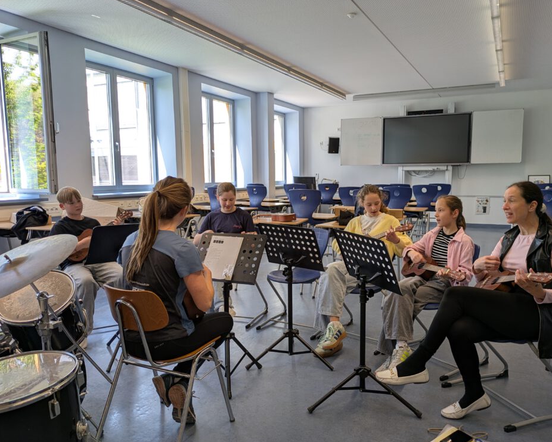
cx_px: 295
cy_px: 226
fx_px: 441
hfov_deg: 64.0
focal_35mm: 27
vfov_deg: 53.2
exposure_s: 1/124
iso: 45
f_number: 1.89
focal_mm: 5.43
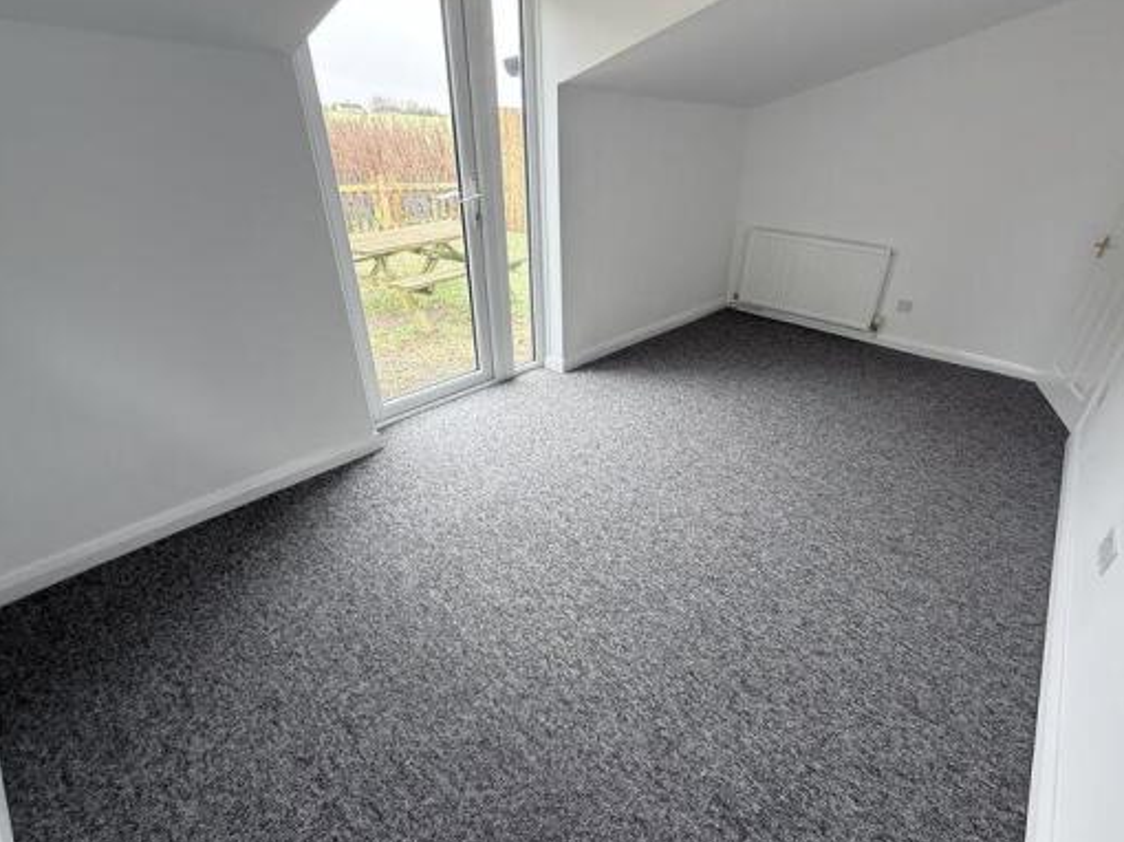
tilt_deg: -28.9
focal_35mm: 16
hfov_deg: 94.2
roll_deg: -3.0
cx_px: 620
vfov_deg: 78.1
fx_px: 519
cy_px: 420
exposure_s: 1/99
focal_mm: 2.22
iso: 160
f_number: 2.2
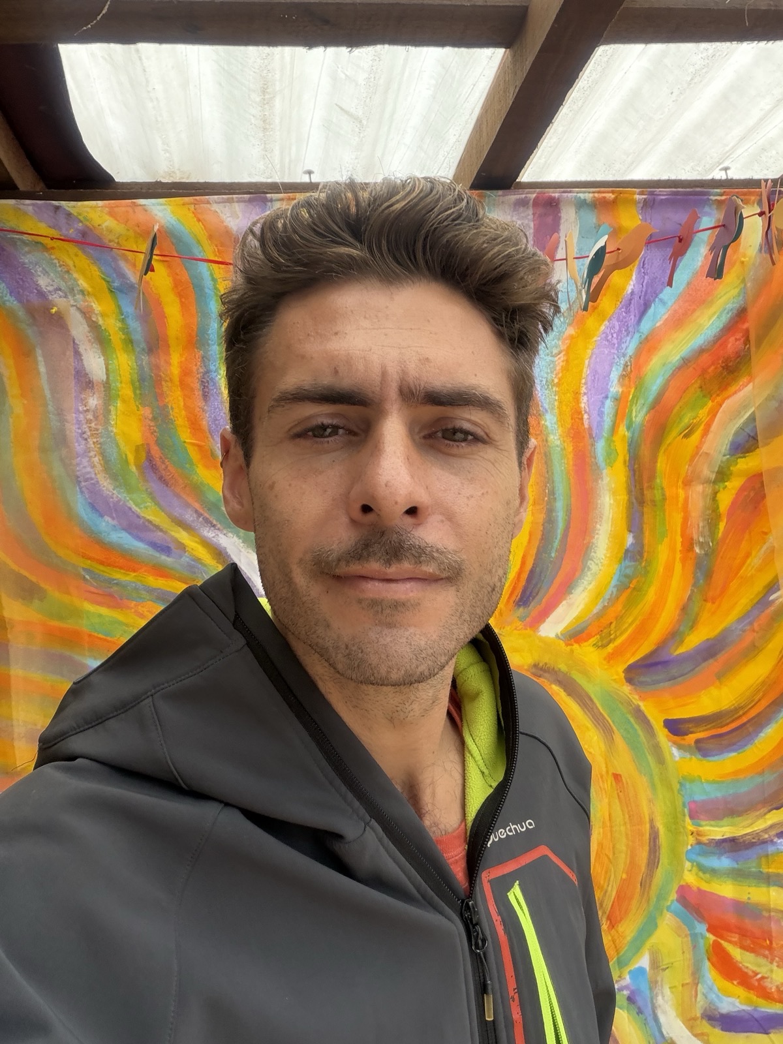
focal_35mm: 30
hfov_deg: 46.8
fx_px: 905
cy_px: 522
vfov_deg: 60.0
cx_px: 392
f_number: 1.9
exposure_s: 1/204
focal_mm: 2.71
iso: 40
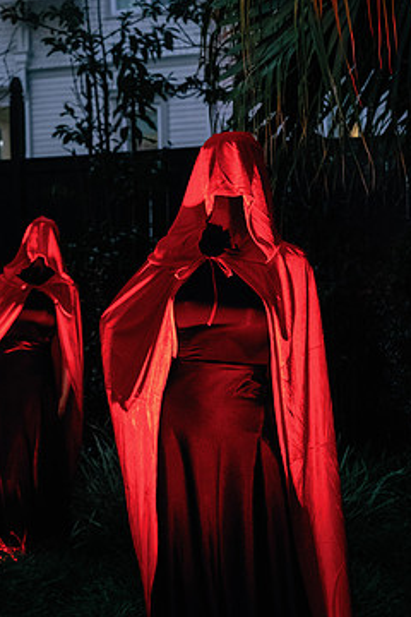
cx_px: 168
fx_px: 1456
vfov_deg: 23.9
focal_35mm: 85
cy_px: 317
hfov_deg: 16.1
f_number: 5.6
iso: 5000
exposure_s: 1/125
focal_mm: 45.5
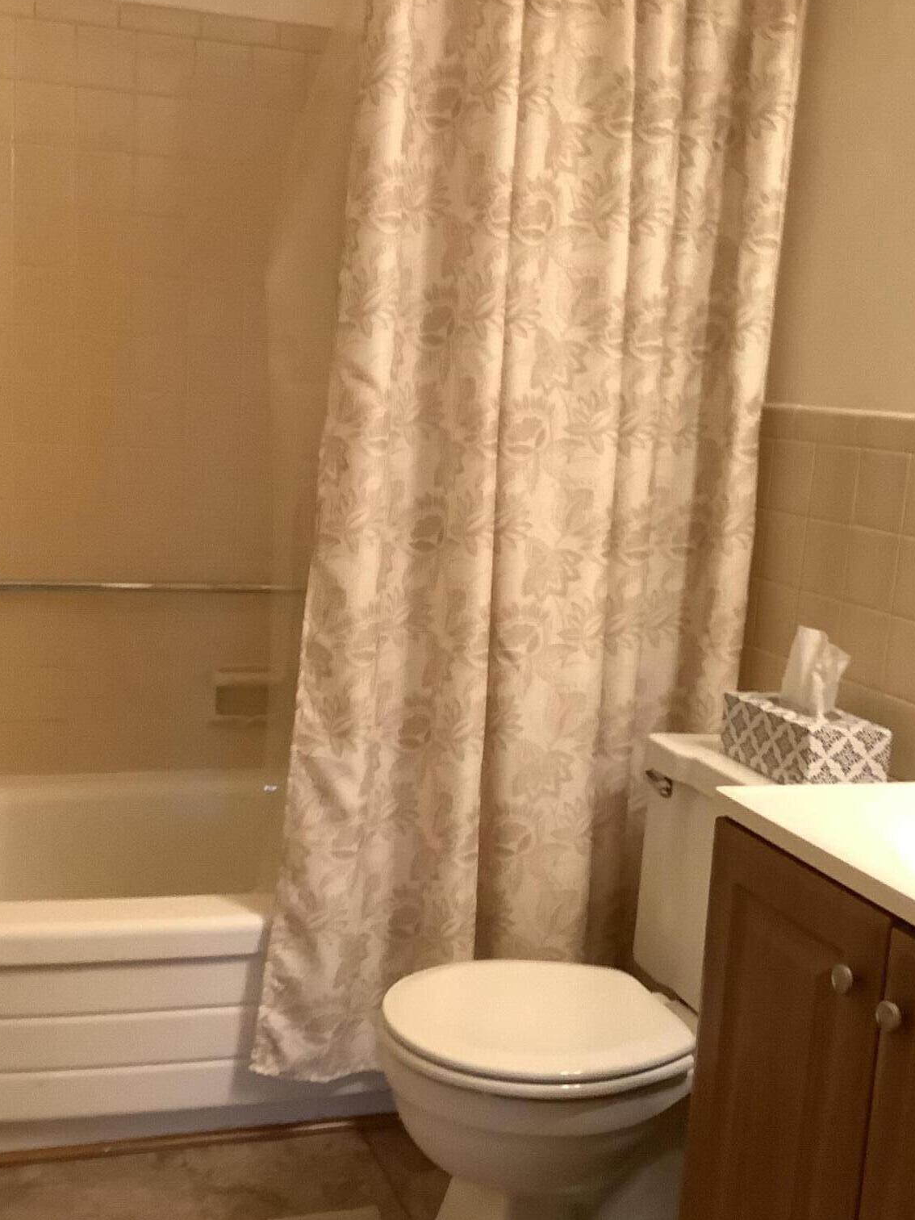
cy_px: 615
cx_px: 348
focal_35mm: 41
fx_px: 1445
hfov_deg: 35.0
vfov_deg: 45.8
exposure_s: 1/60
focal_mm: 3.3
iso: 250
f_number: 2.4
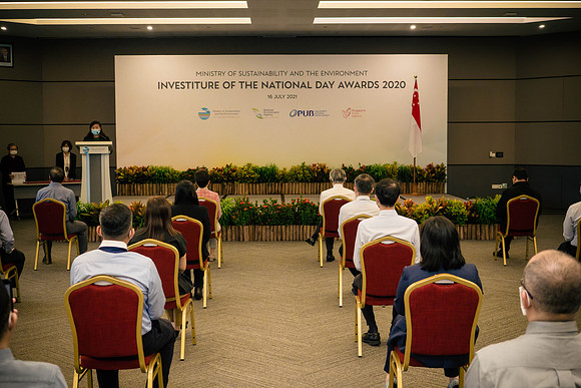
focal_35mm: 51
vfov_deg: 26.5
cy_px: 194
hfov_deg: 38.9
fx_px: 823
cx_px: 290
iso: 1000
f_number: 2.8
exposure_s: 1/125
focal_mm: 24
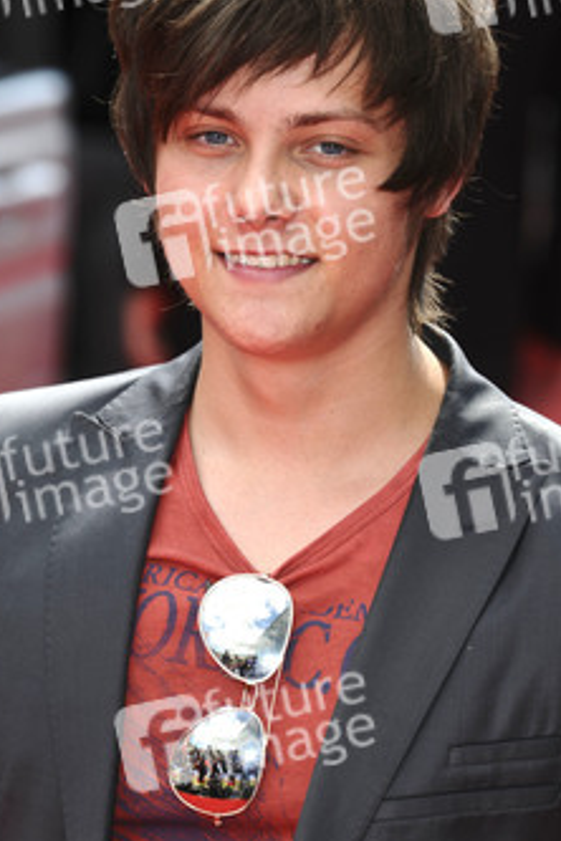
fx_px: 6535
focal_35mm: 280
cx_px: 320
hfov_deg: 4.9
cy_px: 354
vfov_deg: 7.4
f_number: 5.6
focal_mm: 155
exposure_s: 1/160
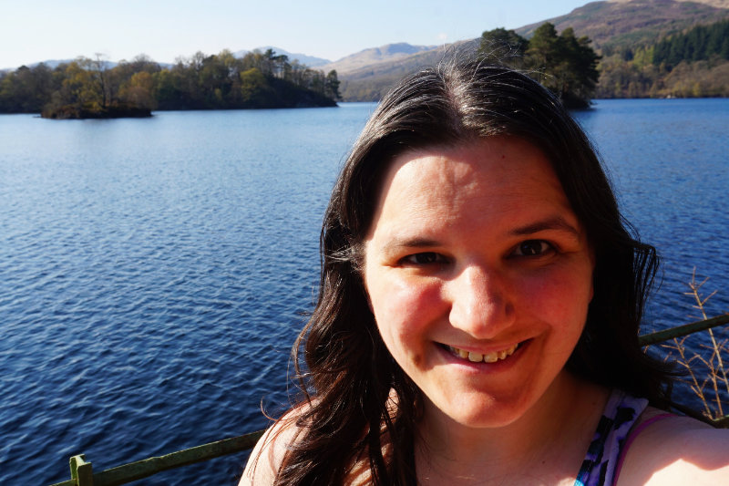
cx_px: 364
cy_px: 243
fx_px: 698
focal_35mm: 34
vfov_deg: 38.3
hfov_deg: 55.1
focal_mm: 23
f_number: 13
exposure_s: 1/80
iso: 100
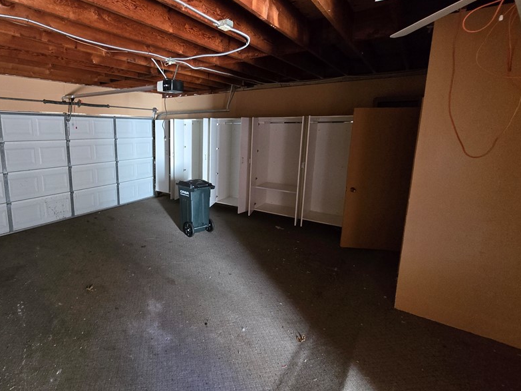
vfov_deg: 74.5
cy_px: 178
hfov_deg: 88.5
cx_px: 183
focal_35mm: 17
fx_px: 256
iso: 1250
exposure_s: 1/40
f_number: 2.2
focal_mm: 2.2
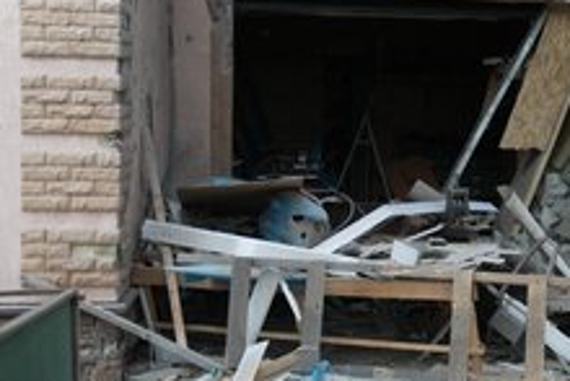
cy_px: 165
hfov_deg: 24.4
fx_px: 1299
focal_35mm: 82
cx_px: 456
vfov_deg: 16.7
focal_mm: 45
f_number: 2.8
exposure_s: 1/200
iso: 640
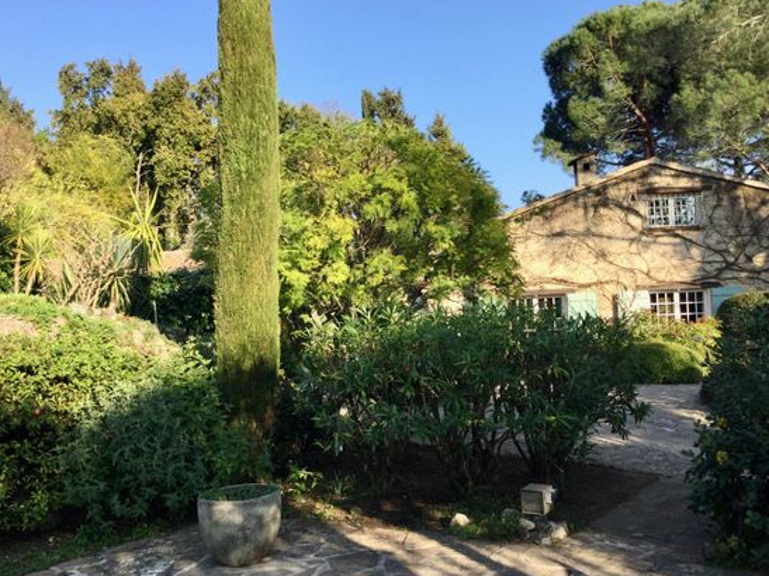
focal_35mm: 34
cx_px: 382
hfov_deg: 54.0
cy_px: 299
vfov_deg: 41.8
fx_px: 755
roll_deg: +0.6
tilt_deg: +0.2
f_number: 2.4
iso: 25
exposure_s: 1/522
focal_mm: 3.3
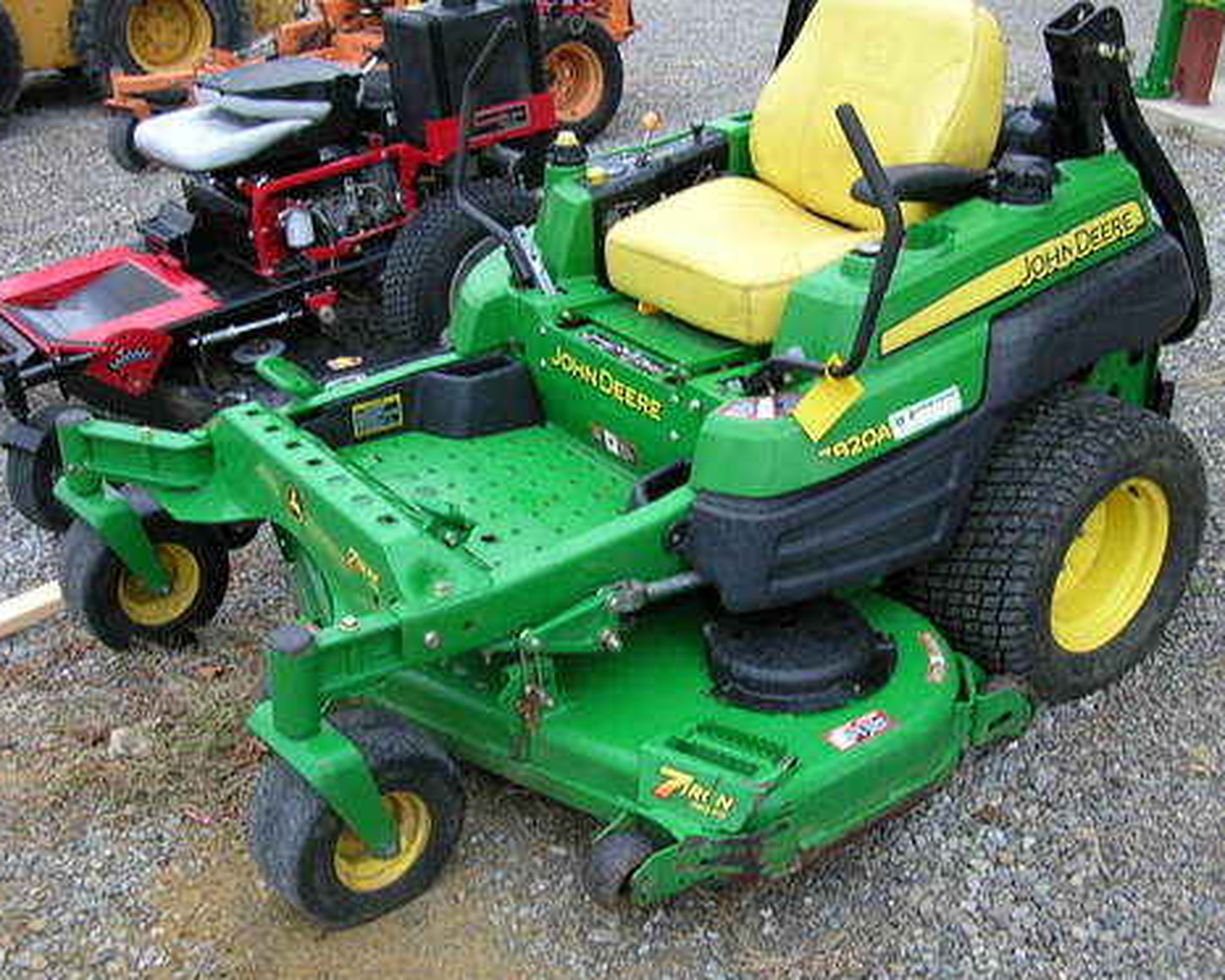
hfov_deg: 44.8
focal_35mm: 41
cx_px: 634
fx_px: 1487
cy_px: 514
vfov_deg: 36.5
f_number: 2.7
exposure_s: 1/17.1
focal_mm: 6
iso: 50
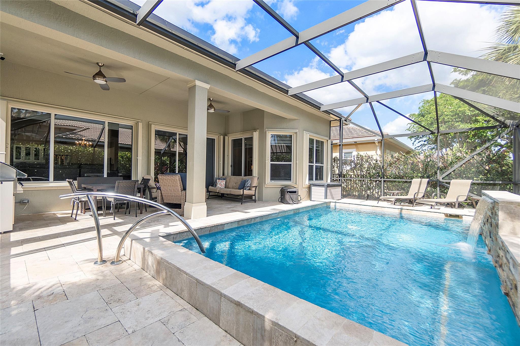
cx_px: 260
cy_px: 173
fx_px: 217
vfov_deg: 77.3
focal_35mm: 15
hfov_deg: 100.4
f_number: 5
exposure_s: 1/640
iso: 200
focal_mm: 10
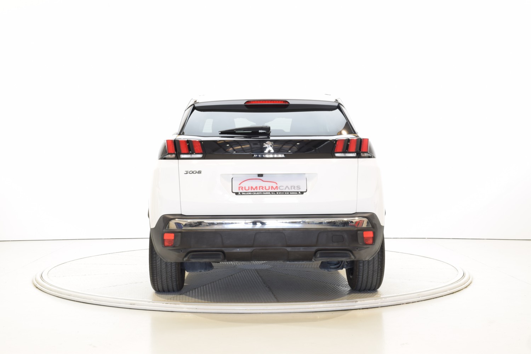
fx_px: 752
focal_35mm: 51
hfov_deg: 38.9
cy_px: 177
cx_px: 266
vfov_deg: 26.5
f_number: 16
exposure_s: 1
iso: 100
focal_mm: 34
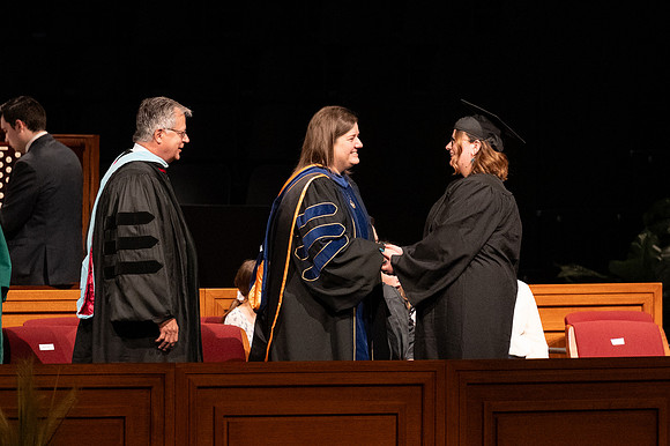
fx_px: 8516
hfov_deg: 4.5
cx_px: 395
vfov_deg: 3.0
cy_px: 209
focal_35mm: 458
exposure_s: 1/200
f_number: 2.8
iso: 2500
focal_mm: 200
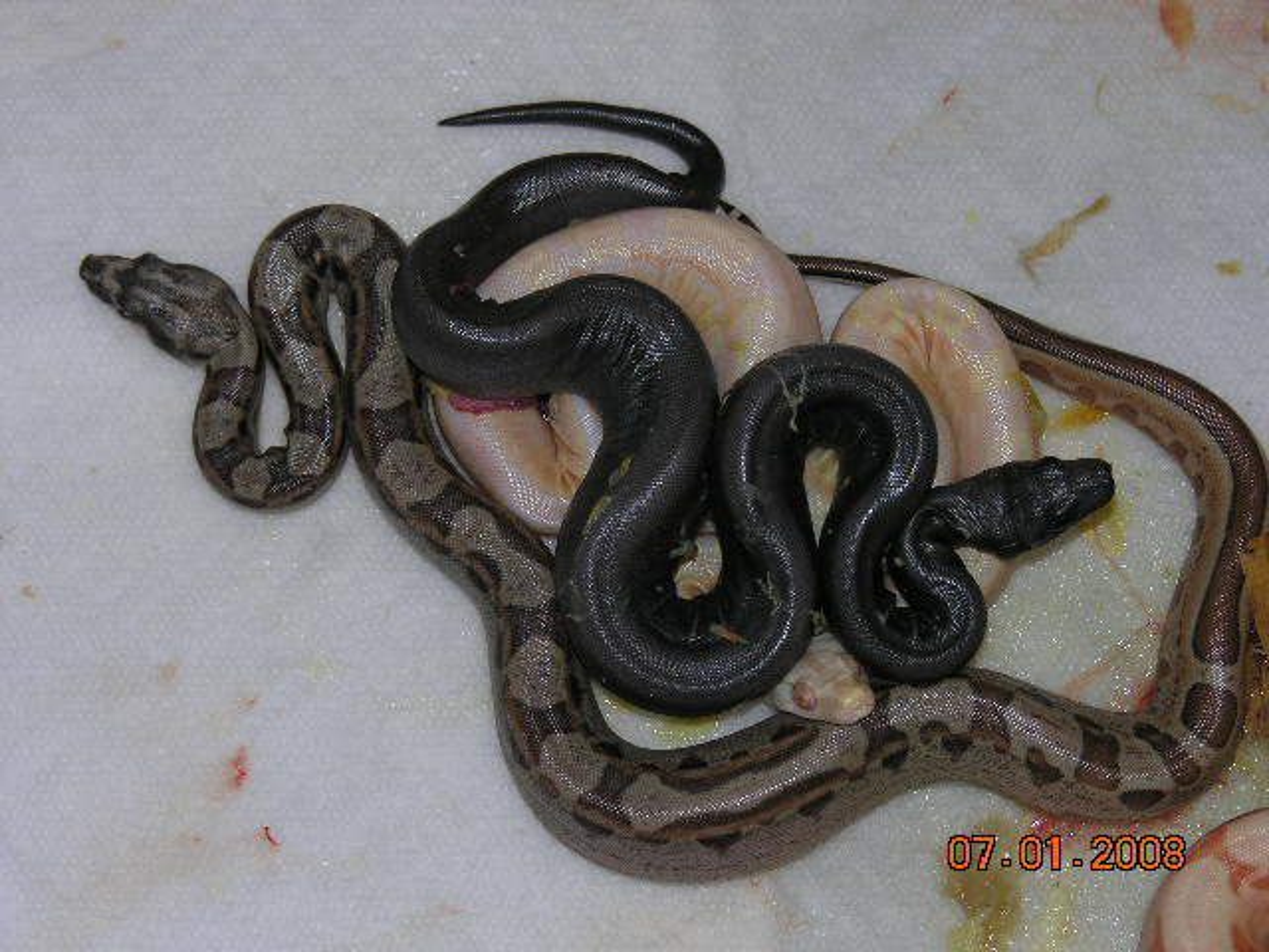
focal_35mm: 141
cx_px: 634
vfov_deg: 10.5
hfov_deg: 14.0
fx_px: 5169
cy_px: 476
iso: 50
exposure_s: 1/60.1
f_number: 3.8
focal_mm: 35.9
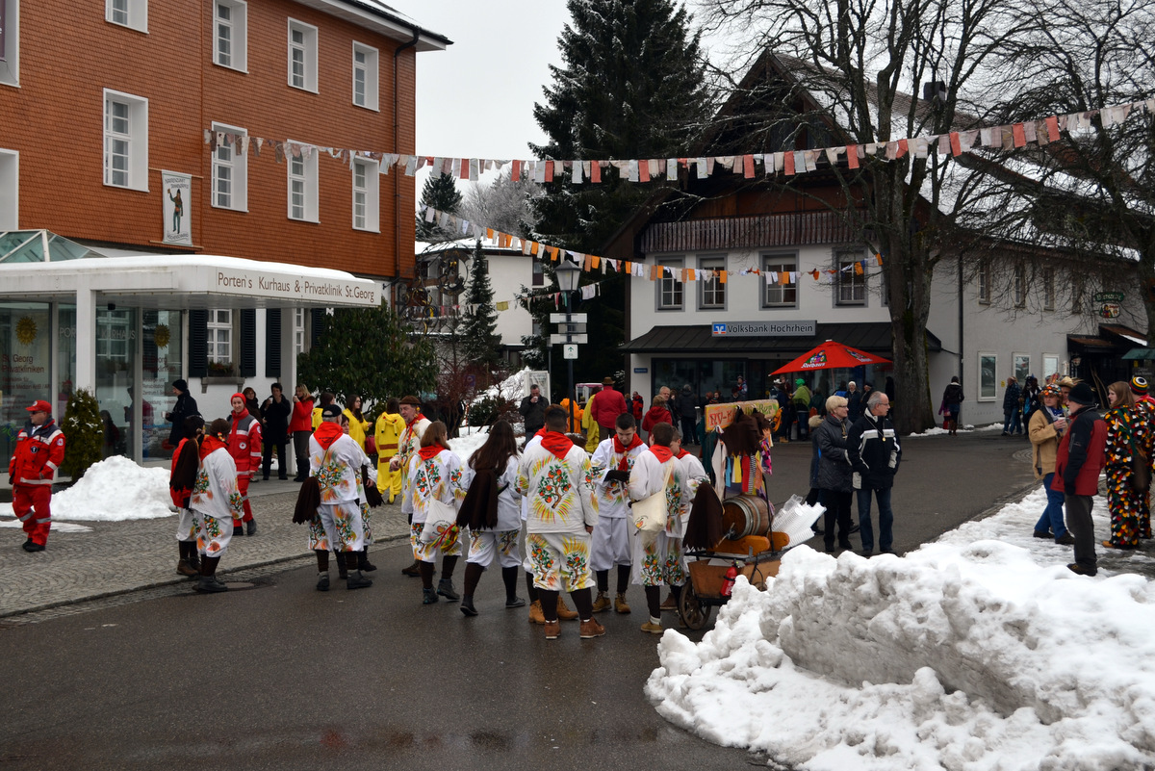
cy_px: 386
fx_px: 1444
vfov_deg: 29.9
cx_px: 578
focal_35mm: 45
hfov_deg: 43.6
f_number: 6.3
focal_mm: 30
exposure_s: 1/160
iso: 100
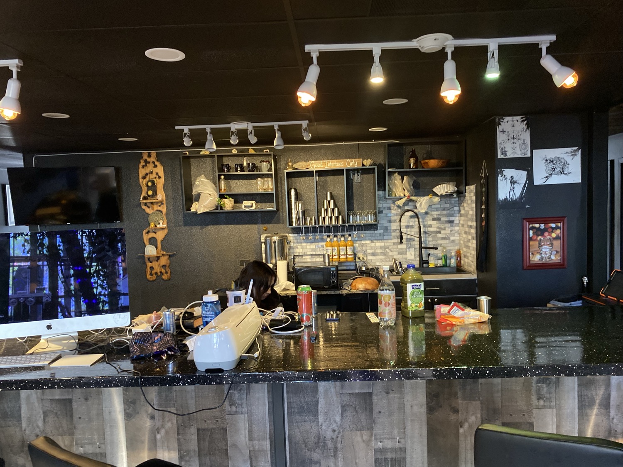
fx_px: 468
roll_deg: +1.8
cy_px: 234
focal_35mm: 26
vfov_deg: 53.1
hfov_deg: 67.3
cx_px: 312
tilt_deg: -5.5
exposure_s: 1/30
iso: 500
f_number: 1.8
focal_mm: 4.25
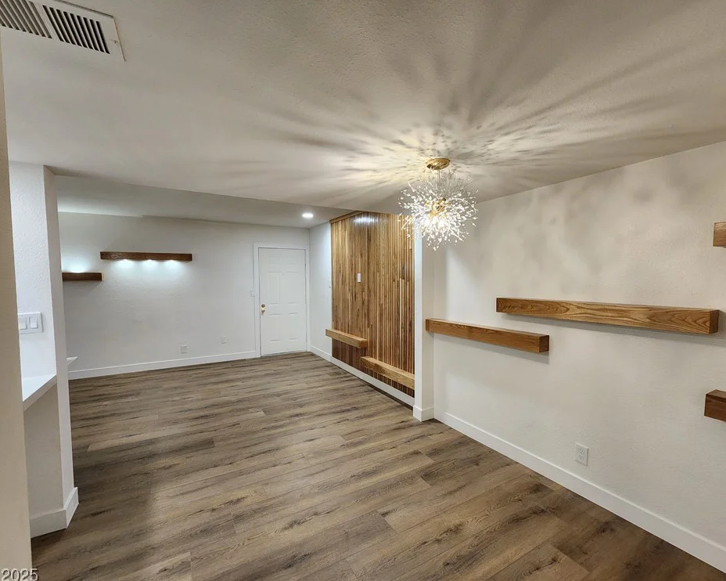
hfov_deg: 100.7
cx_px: 360
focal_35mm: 14
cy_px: 292
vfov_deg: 88.0
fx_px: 301
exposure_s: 1/60
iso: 250
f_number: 2.2
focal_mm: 2.2
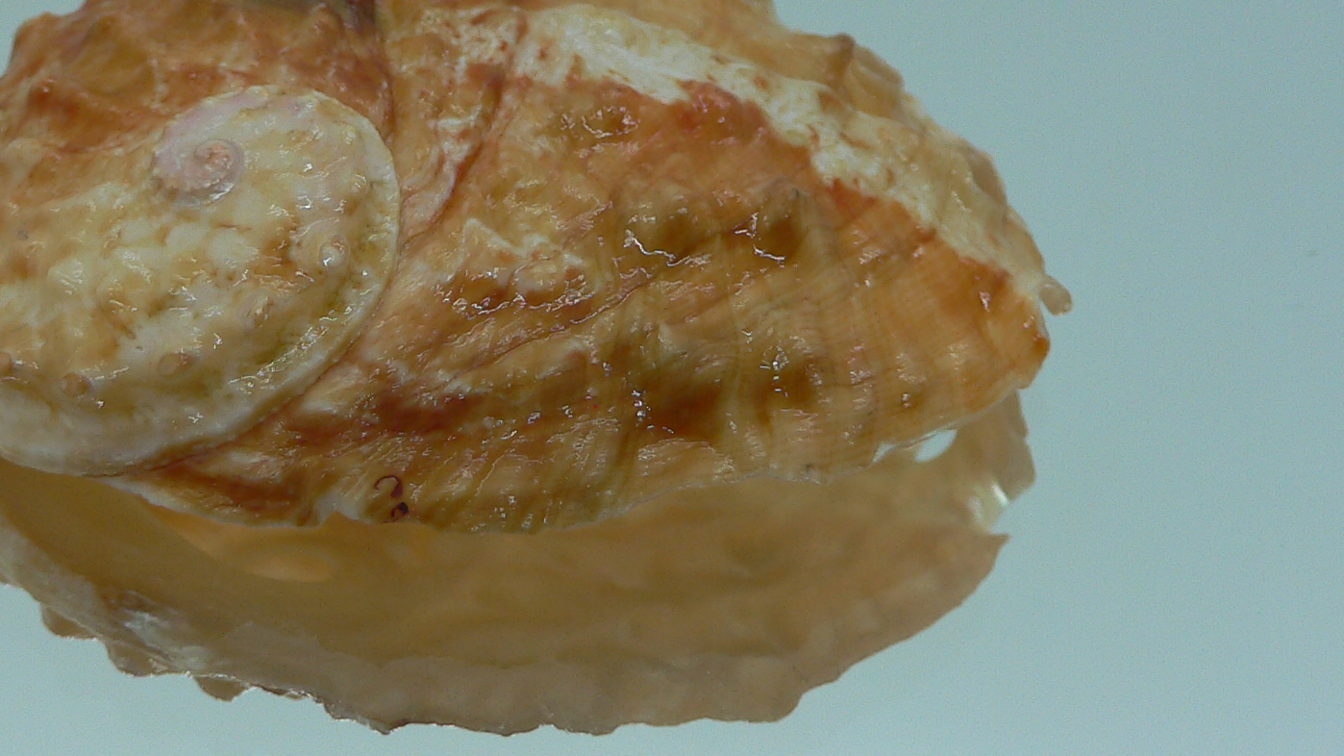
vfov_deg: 21.8
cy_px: 264
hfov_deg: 37.6
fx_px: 1960
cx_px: 487
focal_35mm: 55
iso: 80
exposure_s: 1/60
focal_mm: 4.6
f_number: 2.8
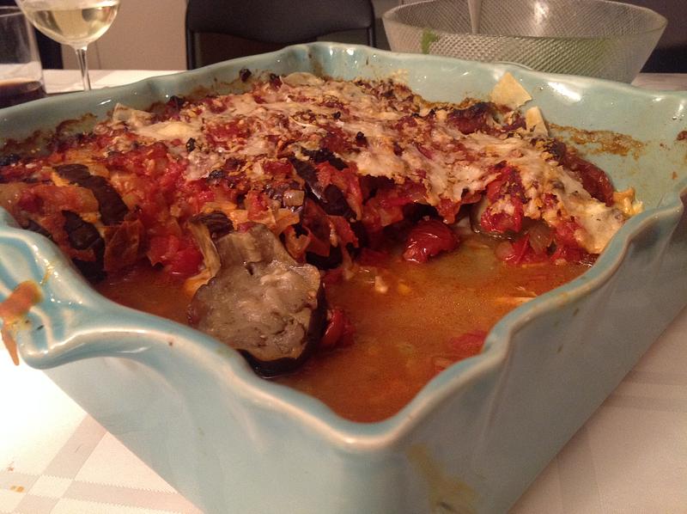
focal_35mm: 35
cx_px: 344
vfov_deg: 40.6
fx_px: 694
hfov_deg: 52.7
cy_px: 257
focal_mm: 4.28
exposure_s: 1/15
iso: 250
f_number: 2.4
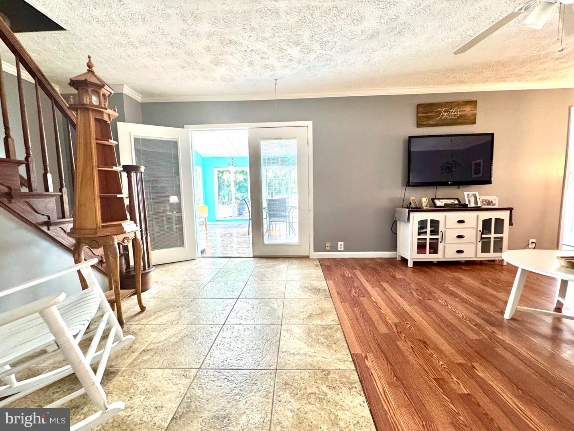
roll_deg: +1.7
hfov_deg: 102.1
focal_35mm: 14
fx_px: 232
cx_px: 287
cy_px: 216
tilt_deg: -5.4
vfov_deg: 85.7
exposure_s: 1/60
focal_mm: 2.22
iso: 250
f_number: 2.2
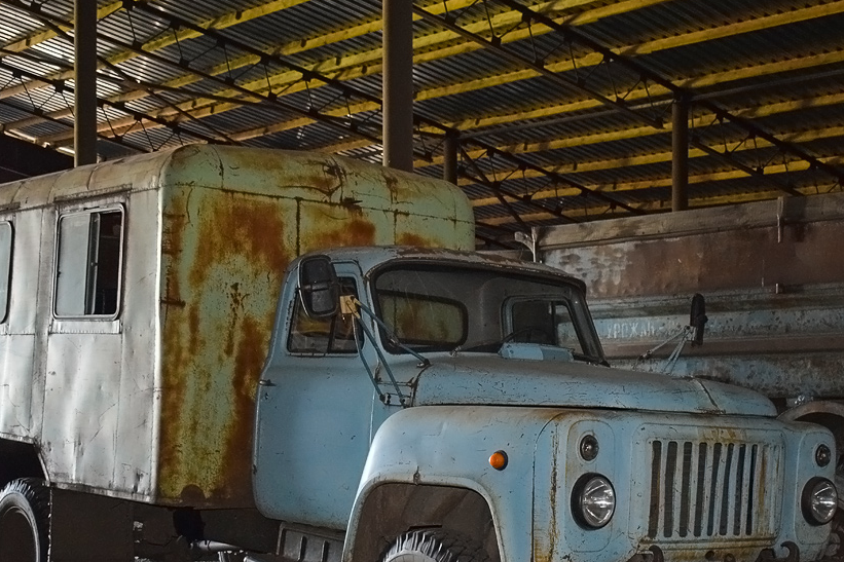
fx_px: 1336
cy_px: 373
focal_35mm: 57
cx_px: 426
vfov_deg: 23.7
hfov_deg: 35.1
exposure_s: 1/60
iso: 2800
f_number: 4
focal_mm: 26
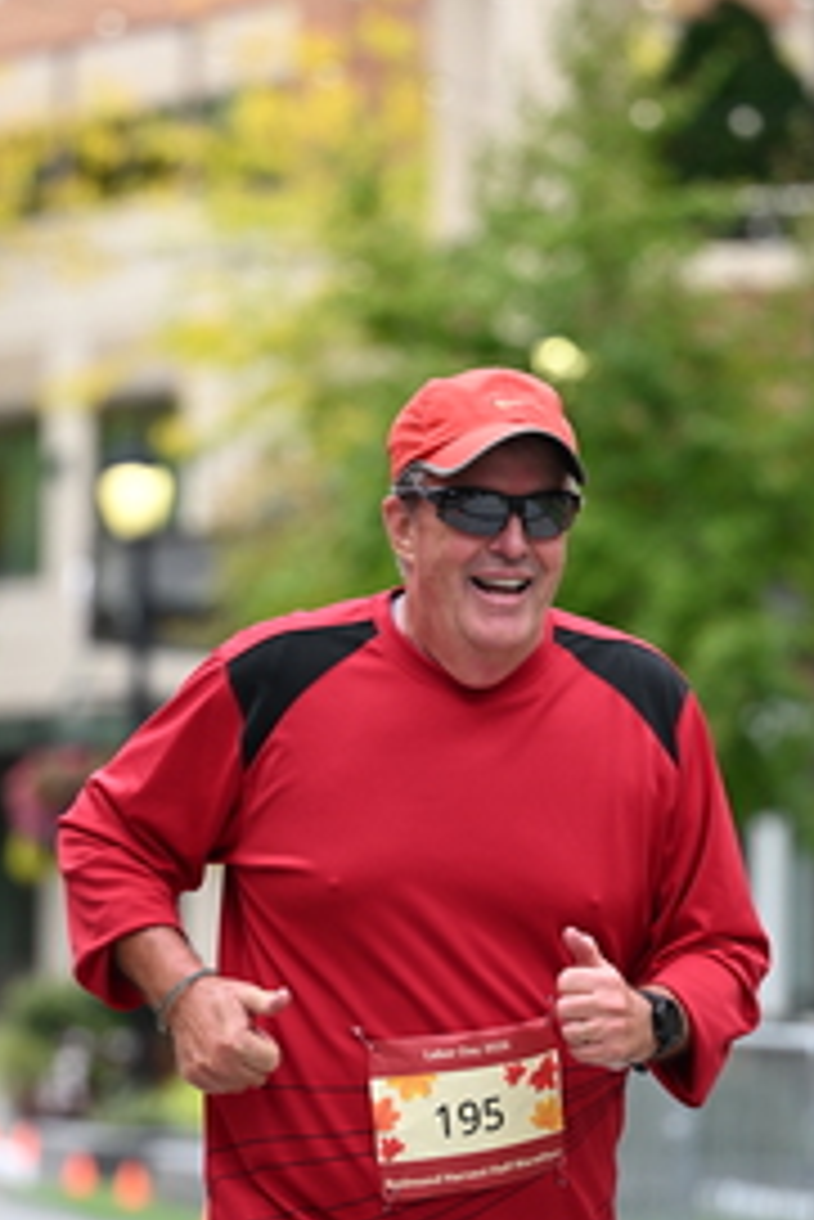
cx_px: 470
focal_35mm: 233
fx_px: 7892
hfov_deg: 5.9
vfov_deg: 8.8
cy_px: 761
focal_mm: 115
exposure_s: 1/1600
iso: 640
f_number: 2.8
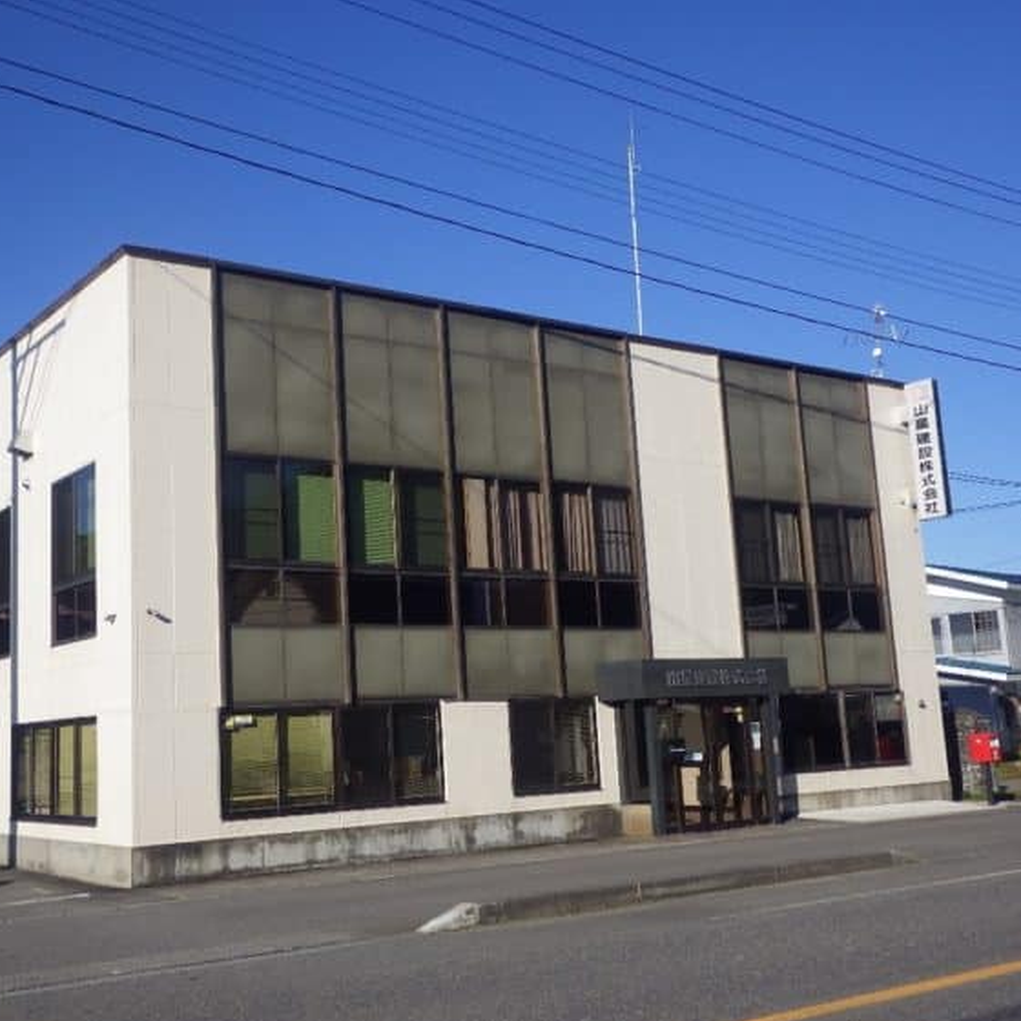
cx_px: 408
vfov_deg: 41.9
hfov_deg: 41.7
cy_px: 523
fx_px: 1335
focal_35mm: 40
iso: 125
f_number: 9.5
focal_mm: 5.9
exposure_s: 1/200
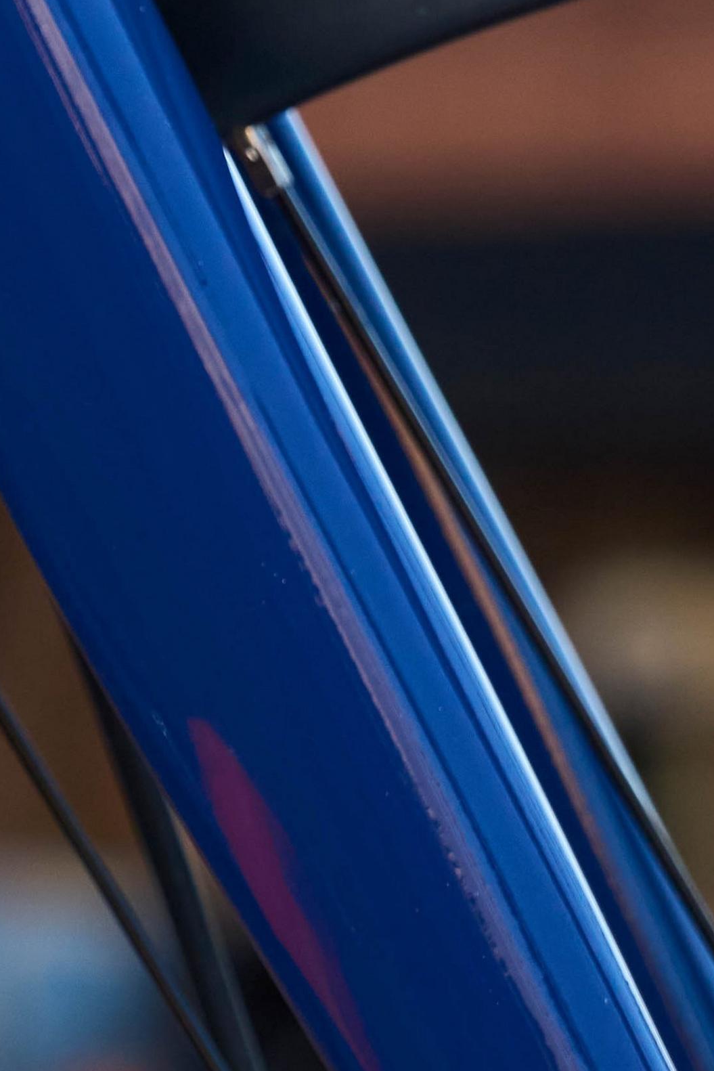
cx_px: -615
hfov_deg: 3.9
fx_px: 10528
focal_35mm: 354
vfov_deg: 5.8
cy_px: -165
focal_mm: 70
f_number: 5
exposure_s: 1/320
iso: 400
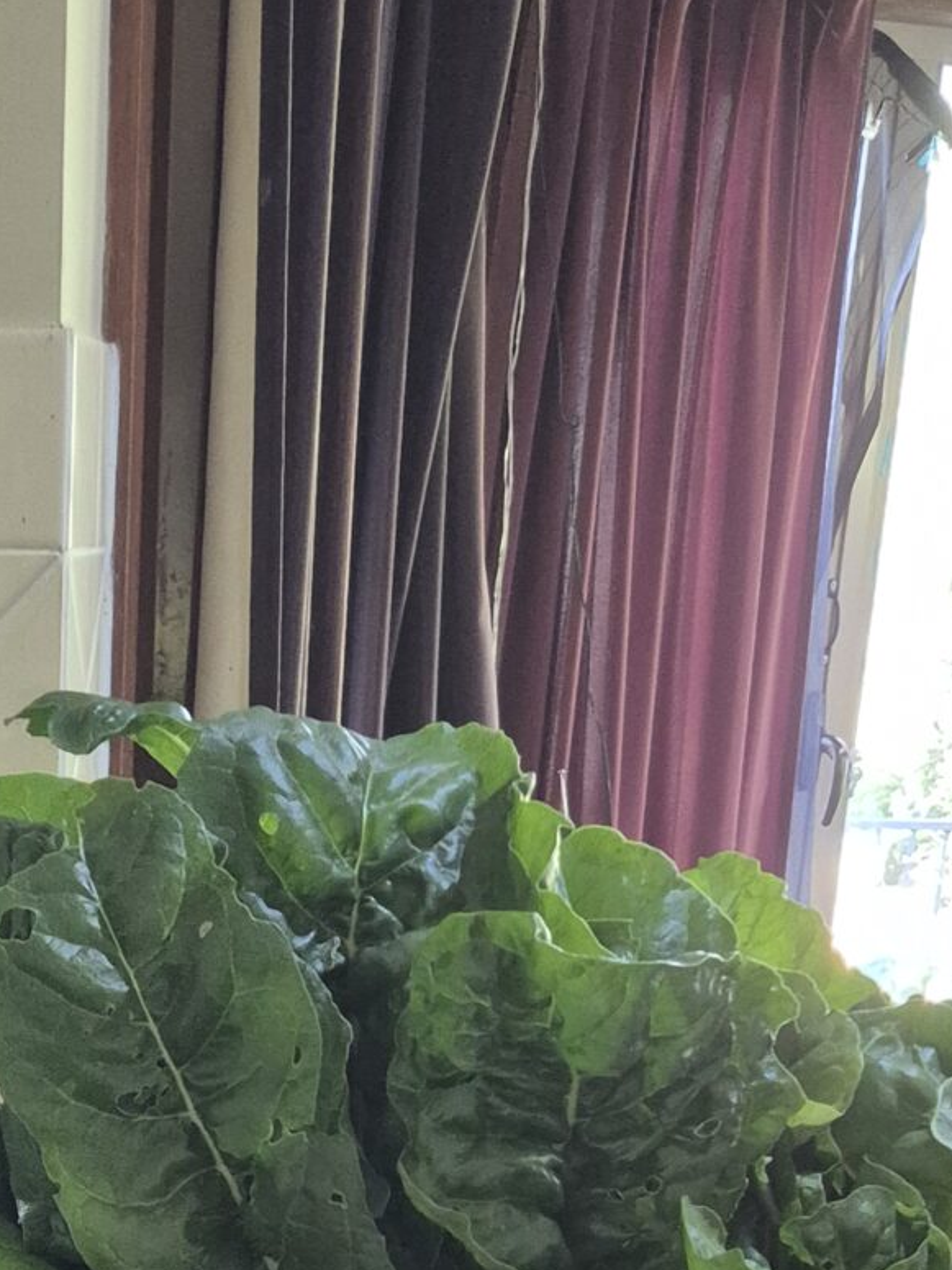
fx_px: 2788
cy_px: 1671
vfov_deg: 22.8
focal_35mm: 76
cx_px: -85
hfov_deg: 18.7
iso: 800
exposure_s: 1/100
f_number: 1.8
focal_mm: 5.4
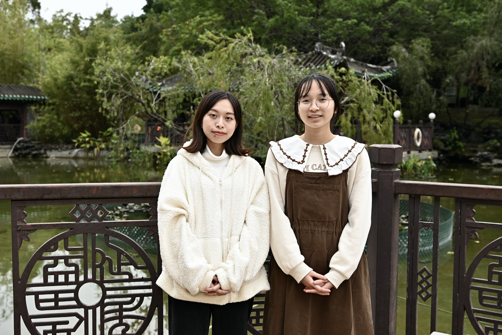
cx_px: 251
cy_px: 168
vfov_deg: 30.5
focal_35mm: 44
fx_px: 613
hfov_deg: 44.5
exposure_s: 1/125
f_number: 5
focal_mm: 44
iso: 500
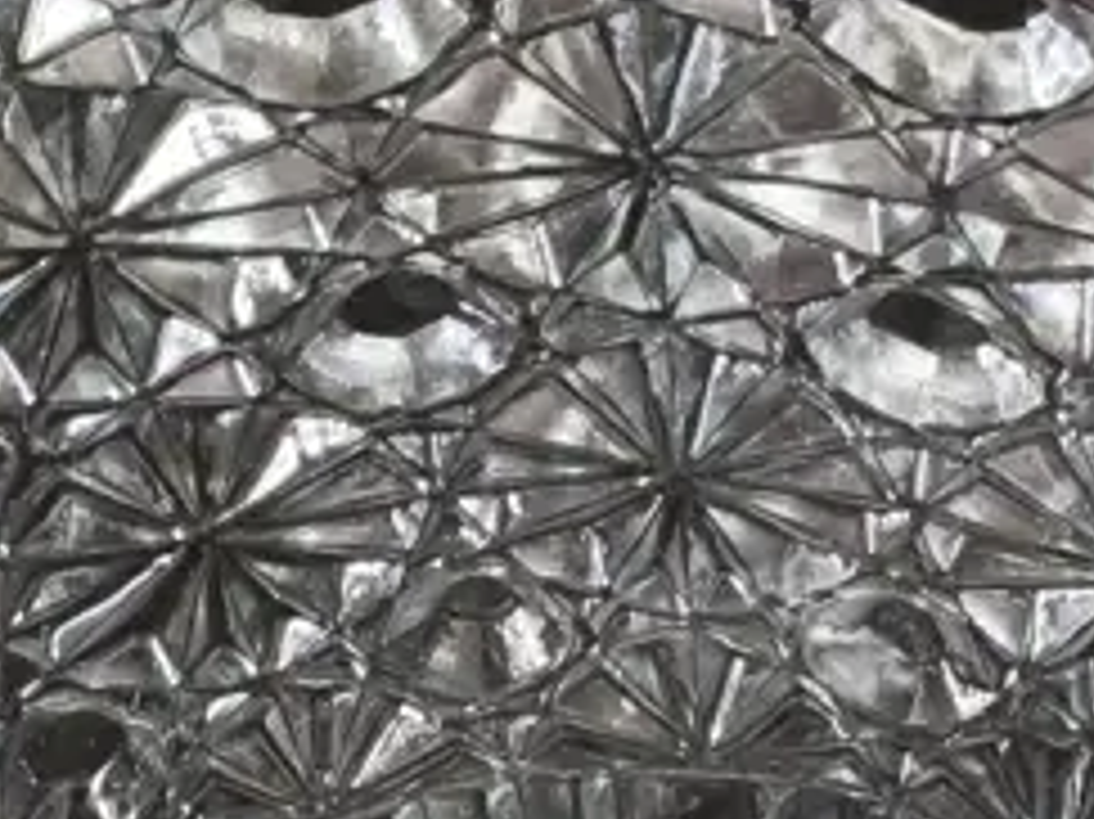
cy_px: 914
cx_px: 405
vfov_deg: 12.7
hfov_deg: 17.2
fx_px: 3601
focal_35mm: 114
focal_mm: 2.87
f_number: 2
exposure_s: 1/100
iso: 50
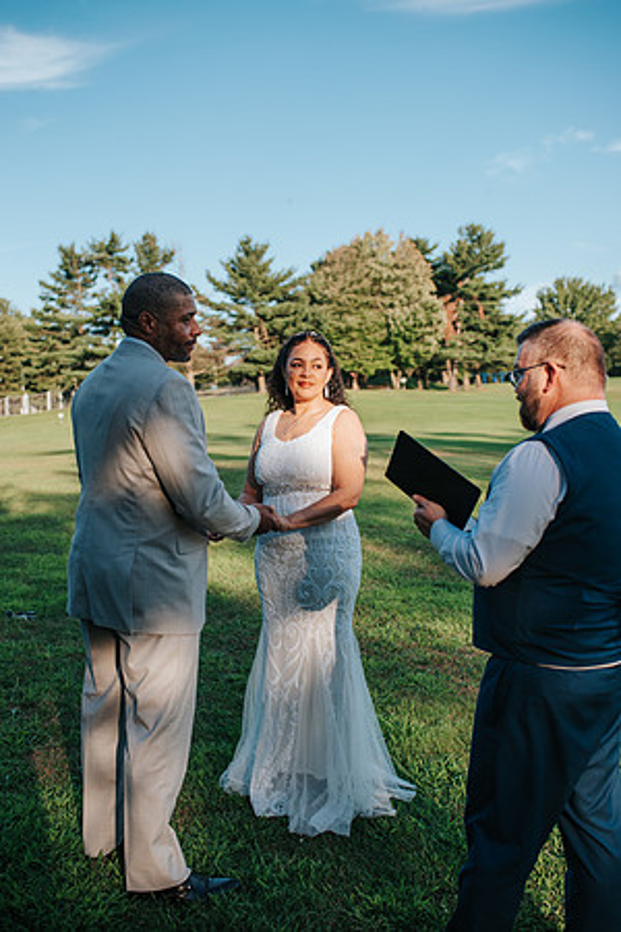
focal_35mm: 35
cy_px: 466
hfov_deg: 37.9
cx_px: 310
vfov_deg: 54.4
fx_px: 906
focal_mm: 35
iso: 280
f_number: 3.2
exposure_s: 1/1250
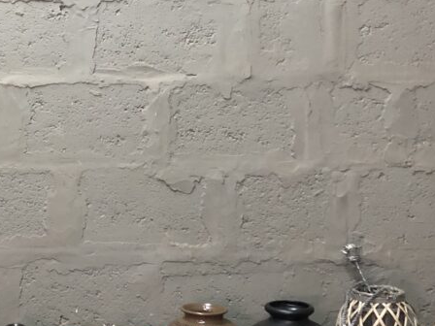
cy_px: 136
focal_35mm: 64
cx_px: 82
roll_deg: -0.3
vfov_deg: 22.9
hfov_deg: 29.5
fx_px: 804
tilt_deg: +0.8
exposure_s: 1/14
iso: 100
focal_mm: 3.99
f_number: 1.8
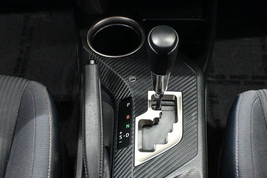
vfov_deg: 24.2
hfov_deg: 35.6
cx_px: 140
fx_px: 415
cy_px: 97
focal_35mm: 56
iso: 12800
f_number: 5
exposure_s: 1/40
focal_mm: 34
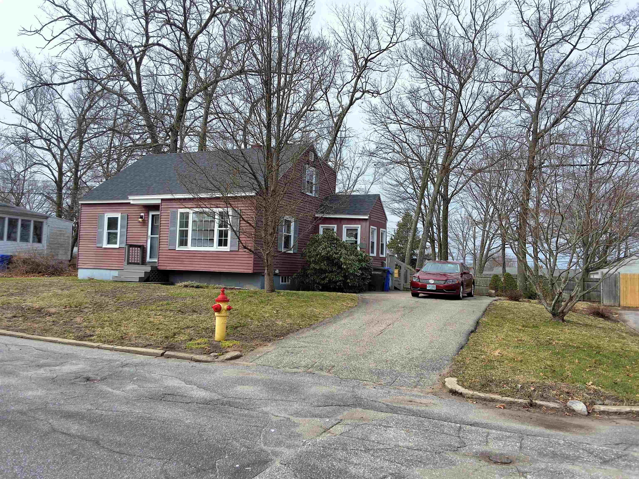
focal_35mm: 28
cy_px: 240
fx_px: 517
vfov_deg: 49.7
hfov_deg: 63.4
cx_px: 320
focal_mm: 2.91
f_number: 1.9
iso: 32
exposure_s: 1/1145
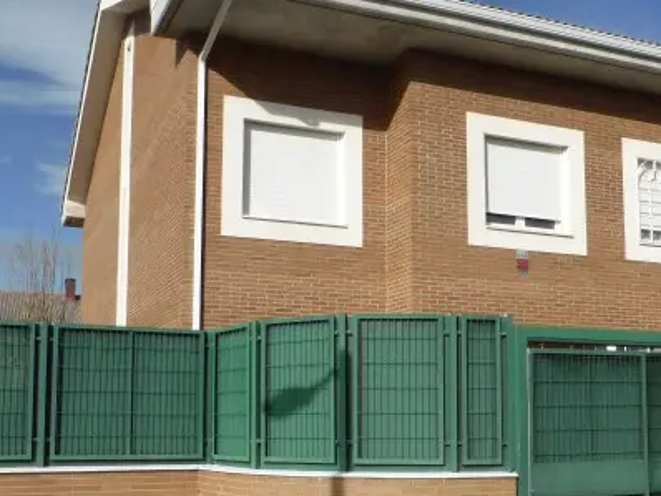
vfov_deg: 31.9
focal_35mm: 45
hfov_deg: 42.0
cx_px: 355
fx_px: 860
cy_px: 343
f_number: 3.4
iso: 100
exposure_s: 1/1600
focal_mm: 4.8
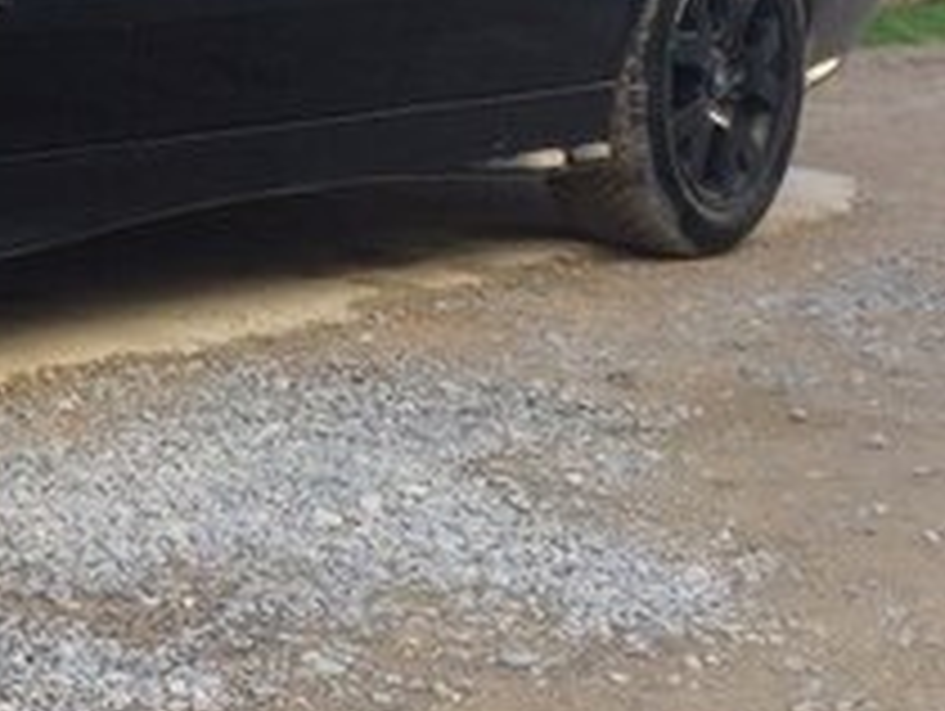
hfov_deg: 20.0
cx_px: -230
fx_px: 2487
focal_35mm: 91
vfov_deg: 15.8
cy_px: -88
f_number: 2.2
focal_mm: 4.15
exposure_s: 1/221
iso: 32
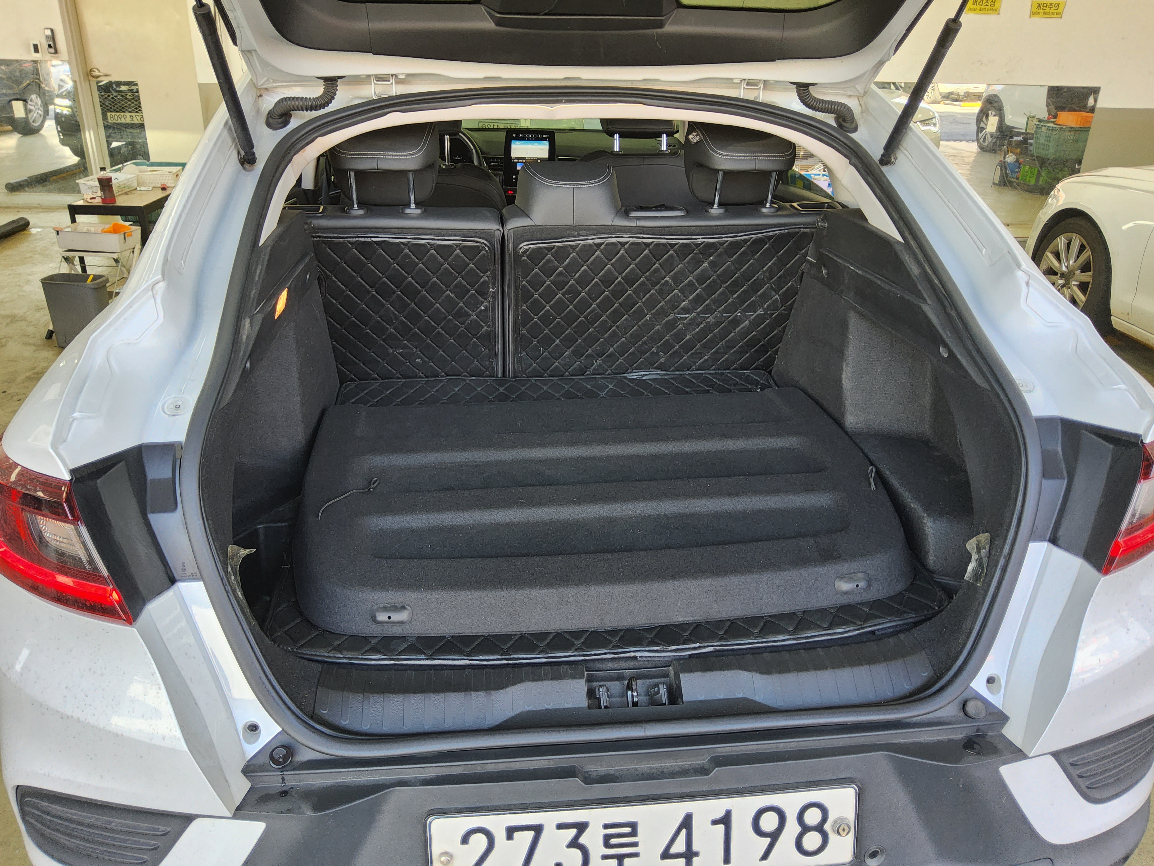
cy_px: 433
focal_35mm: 25
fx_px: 833
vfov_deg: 54.9
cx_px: 577
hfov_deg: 69.4
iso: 80
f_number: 2
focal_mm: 3.08
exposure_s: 1/120
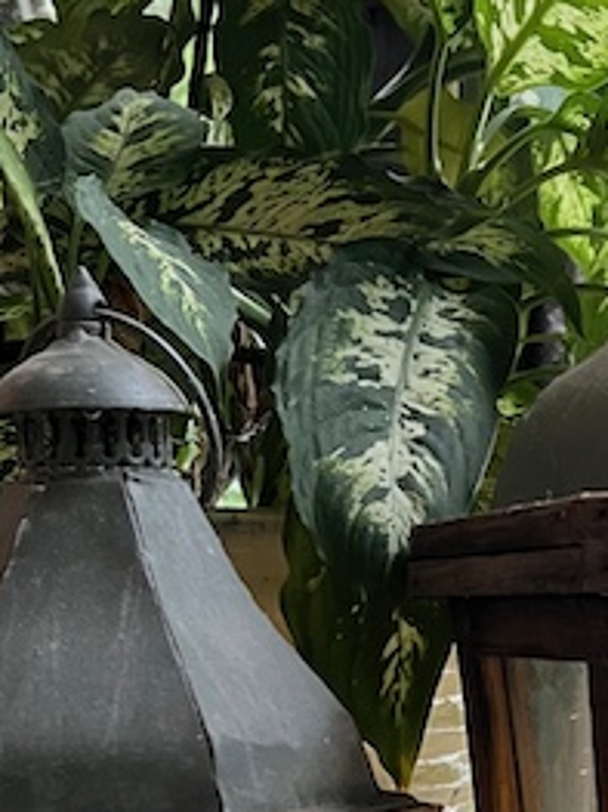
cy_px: 846
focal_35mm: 79
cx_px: 460
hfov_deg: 18.5
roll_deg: +0.7
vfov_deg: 23.5
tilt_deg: -8.0
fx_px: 1852
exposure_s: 1/40
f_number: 1.5
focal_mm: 5.7
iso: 500
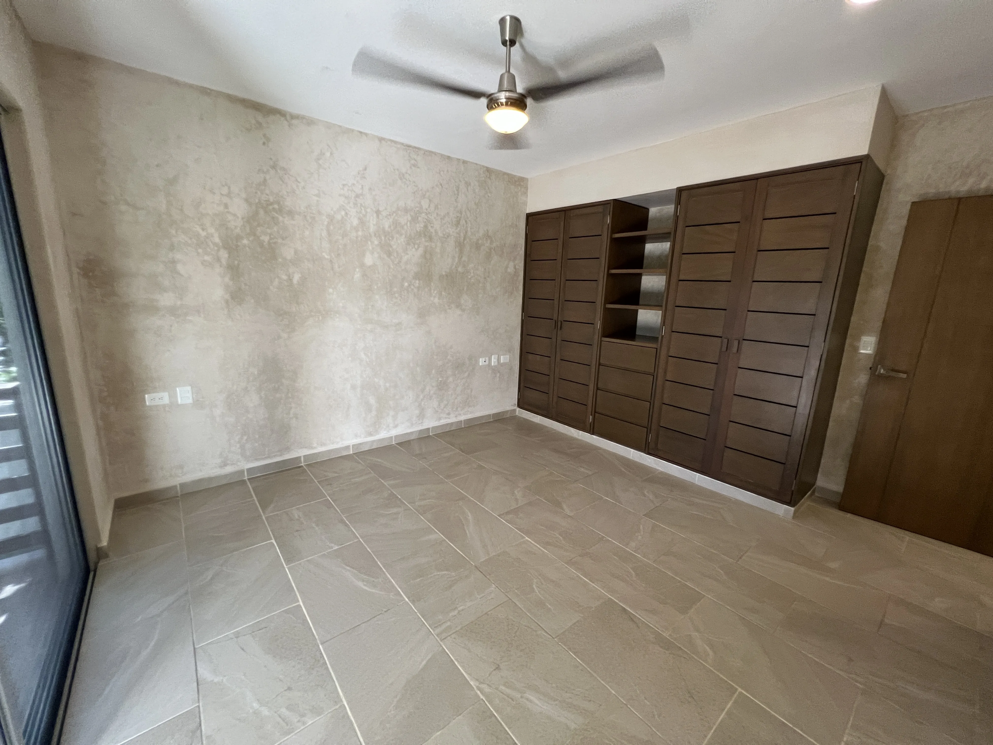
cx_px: 496
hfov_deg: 106.2
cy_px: 372
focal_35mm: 13
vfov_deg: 89.9
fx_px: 373
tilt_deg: -12.6
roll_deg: -2.6
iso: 250
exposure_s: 1/86
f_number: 1.8
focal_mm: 1.57
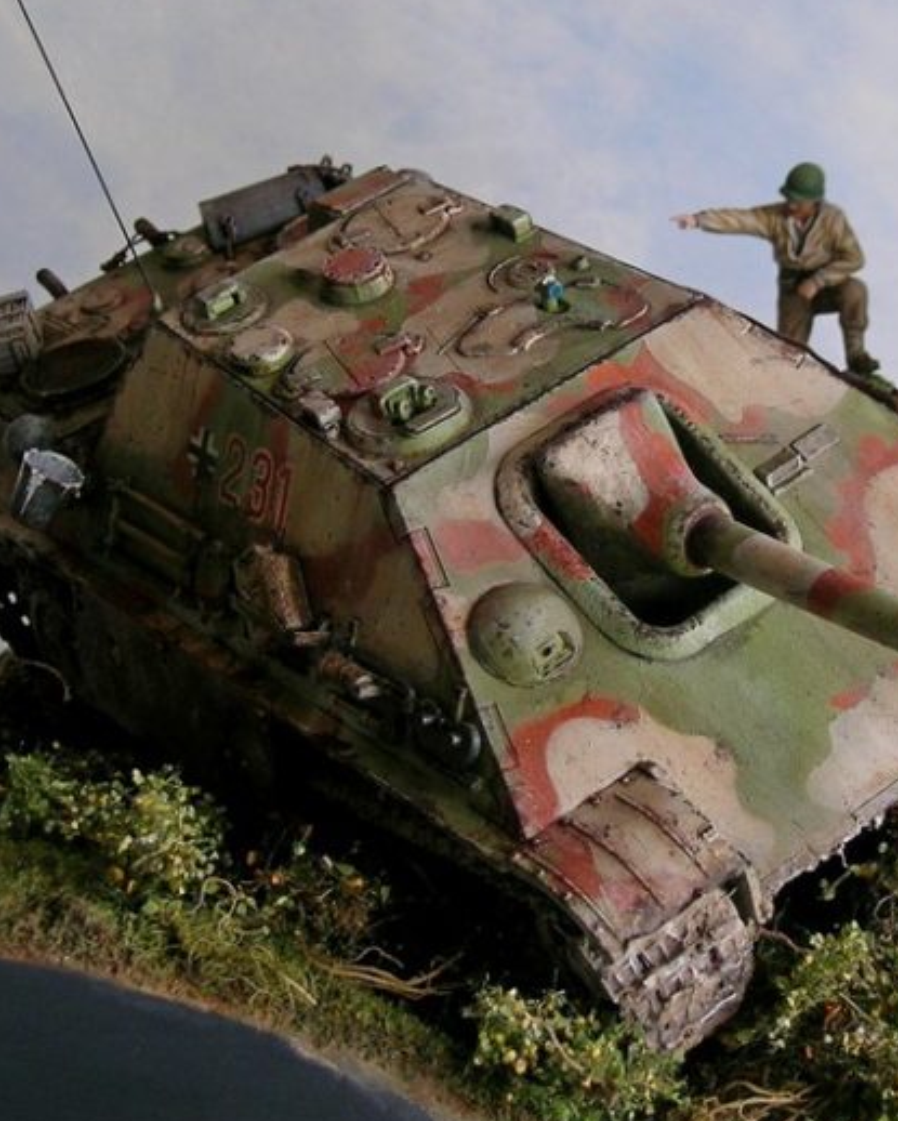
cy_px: 424
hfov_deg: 18.9
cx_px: 617
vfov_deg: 23.5
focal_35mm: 81
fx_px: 2689
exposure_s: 1/11.6
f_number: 3.6
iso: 50
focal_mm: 8.7
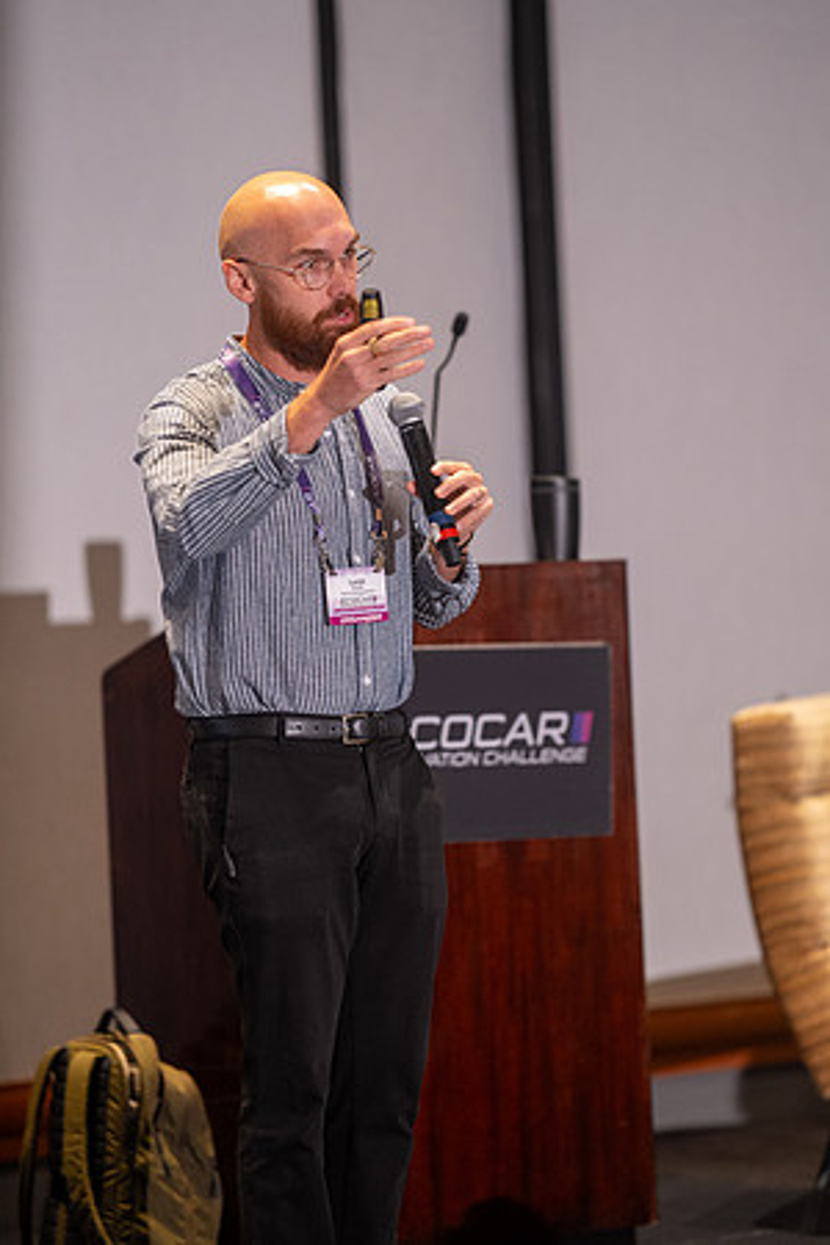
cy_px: 622
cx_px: 415
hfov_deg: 10.2
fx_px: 4668
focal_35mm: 135
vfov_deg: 15.2
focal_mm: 135
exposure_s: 1/200
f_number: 1.8
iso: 1600
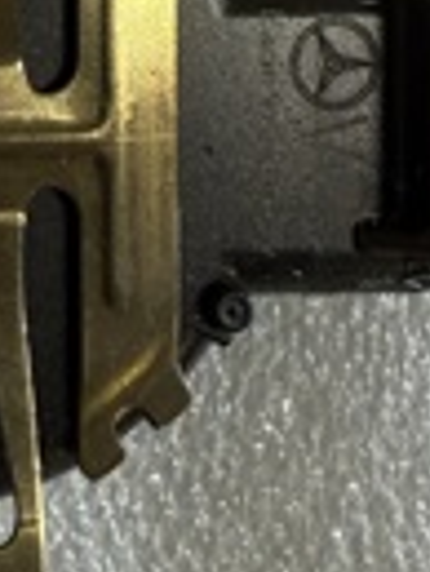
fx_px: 1472
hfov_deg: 15.6
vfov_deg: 21.5
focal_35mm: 89
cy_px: 49
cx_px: -162
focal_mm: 2.22
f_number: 2.2
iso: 160
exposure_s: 1/100
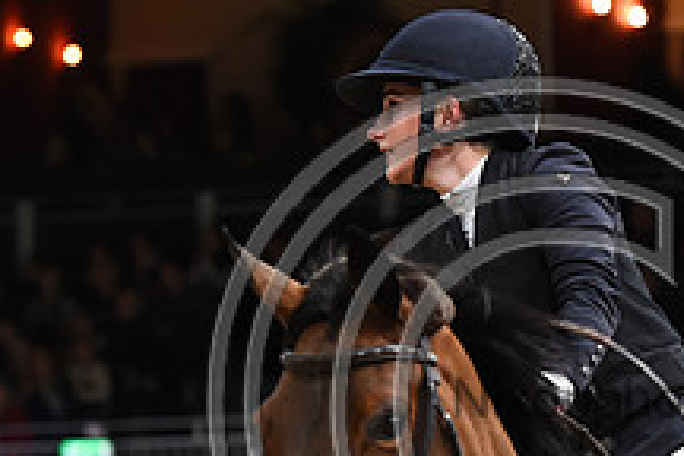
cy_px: 358
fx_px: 6630
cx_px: 500
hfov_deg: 5.9
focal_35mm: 349
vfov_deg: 3.9
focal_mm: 130
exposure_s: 1/800
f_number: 4
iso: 5000
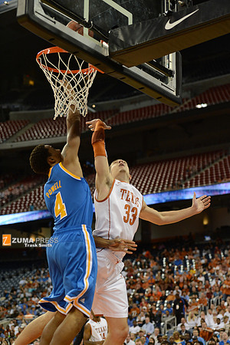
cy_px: 172
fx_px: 671
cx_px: 115
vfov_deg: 28.8
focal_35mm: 70
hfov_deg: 19.5
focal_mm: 70
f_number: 2.8
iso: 3200
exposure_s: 1/1600
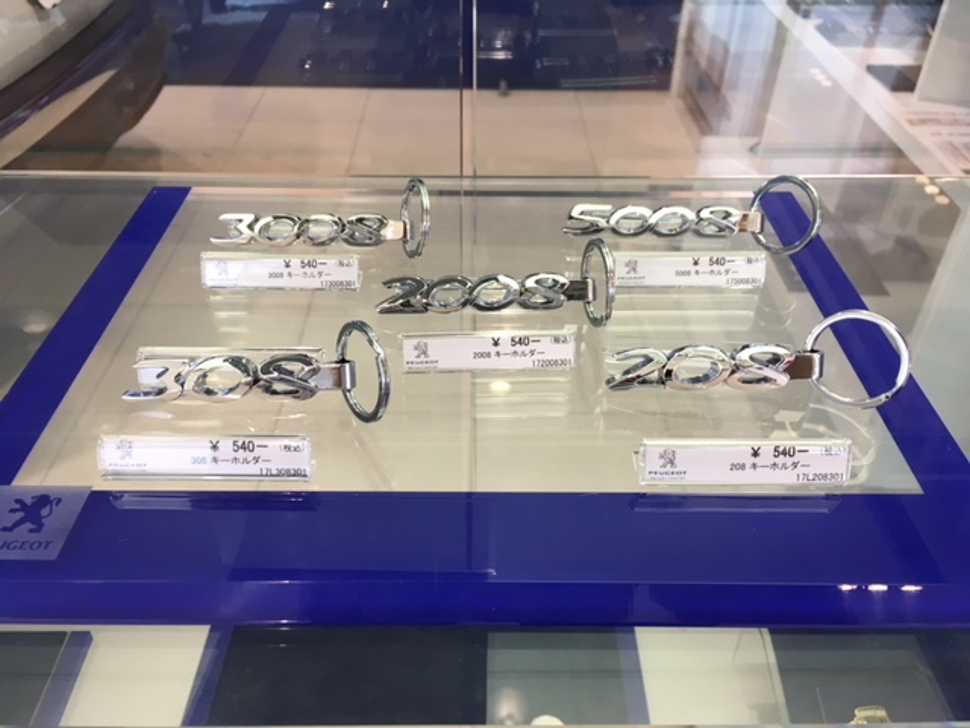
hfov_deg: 61.7
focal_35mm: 29
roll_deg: -0.8
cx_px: 485
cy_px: 364
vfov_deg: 48.2
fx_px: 813
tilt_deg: -38.2
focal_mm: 4.15
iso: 50
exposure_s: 1/30
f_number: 2.2
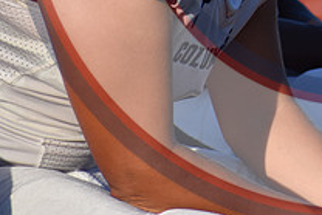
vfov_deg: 1.2
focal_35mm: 1131
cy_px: -63
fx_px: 10123
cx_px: 350
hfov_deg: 1.8
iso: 400
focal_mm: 270
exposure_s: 1/1600
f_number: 6.3
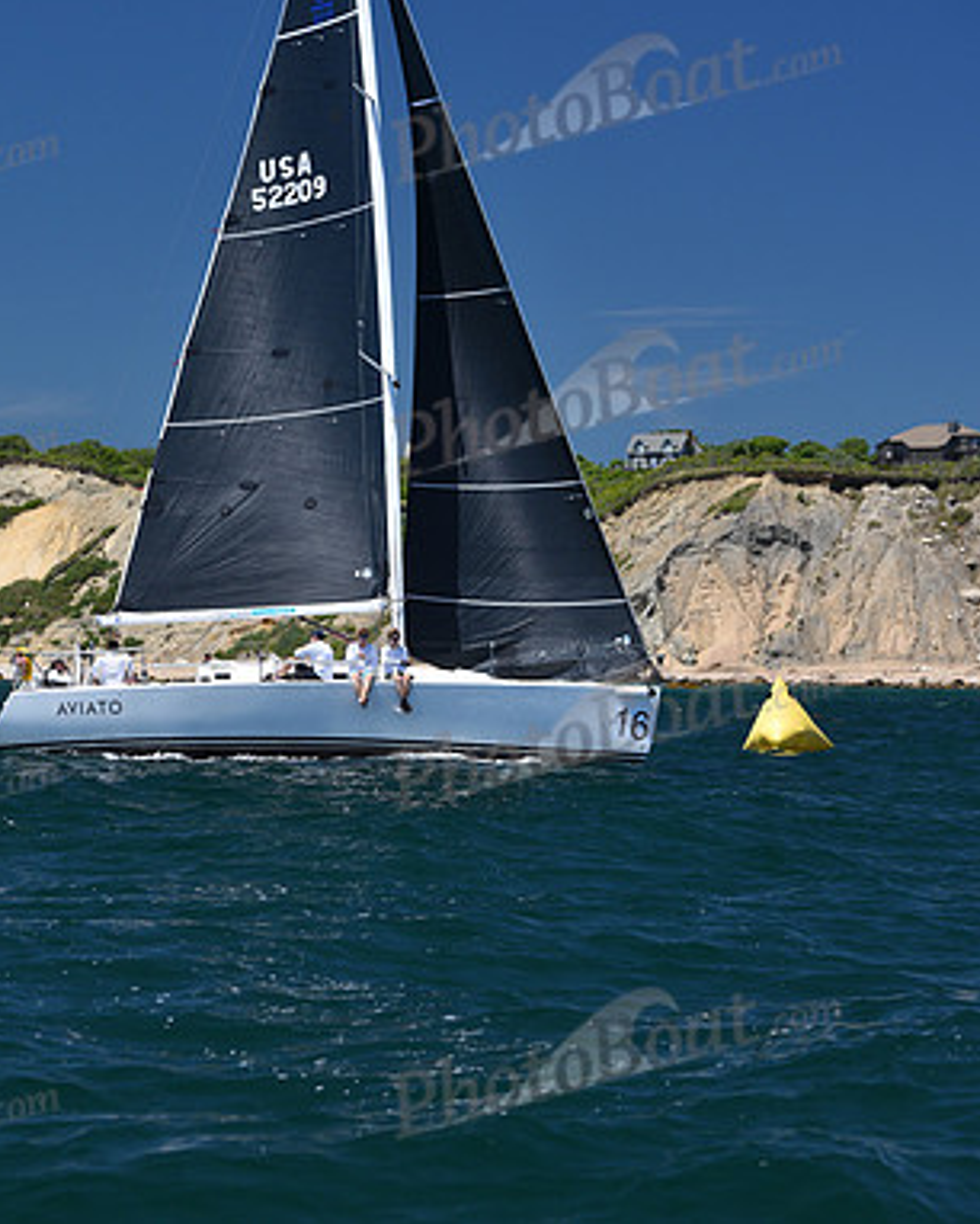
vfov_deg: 15.9
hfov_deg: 12.7
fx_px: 4383
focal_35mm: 121
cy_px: 607
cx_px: 227
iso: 250
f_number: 5
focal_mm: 85
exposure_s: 1/800
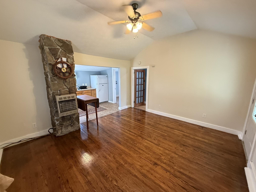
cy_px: 96
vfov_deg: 85.7
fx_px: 104
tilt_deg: -11.7
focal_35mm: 14
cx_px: 128
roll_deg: +0.5
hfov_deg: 102.1
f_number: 2.2
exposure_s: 1/60
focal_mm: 2.22
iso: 500
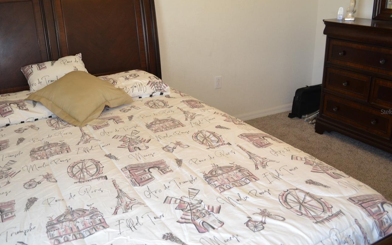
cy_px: 112
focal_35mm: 34
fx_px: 363
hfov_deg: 56.4
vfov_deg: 37.2
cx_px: 166
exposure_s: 1/100
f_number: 3.5
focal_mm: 18
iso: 800
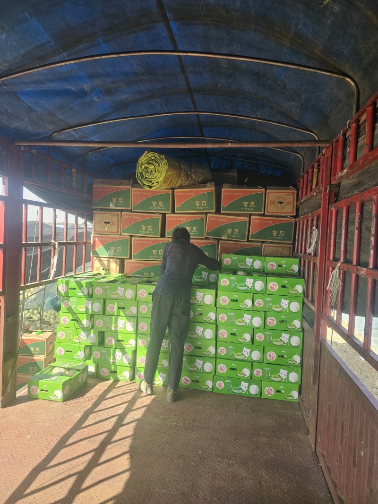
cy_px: 252
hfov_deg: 58.9
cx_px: 189
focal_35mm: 23
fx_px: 335
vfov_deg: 73.9
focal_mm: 6.3
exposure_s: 1/180
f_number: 1.7
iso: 20
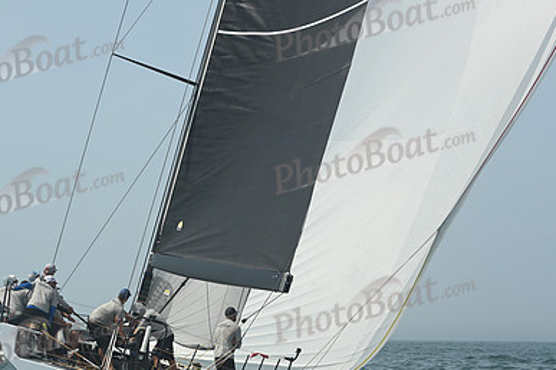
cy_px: 252
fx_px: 1622
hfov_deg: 19.4
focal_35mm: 105
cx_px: 200
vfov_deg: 13.0
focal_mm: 70
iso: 320
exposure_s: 1/1250
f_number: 9
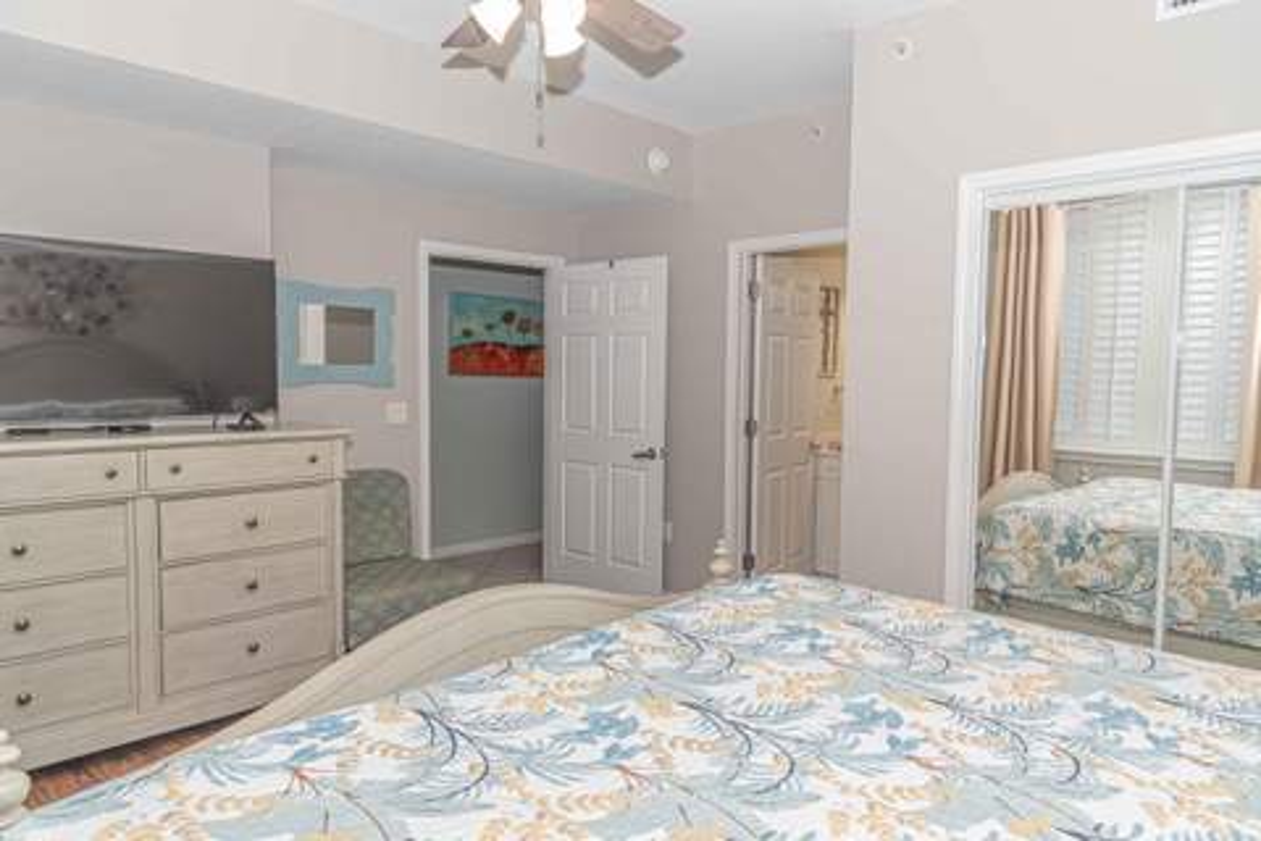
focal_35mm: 24
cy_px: 420
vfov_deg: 53.1
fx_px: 841
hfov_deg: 73.7
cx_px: 630
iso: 400
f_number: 6.3
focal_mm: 24
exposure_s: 1/125
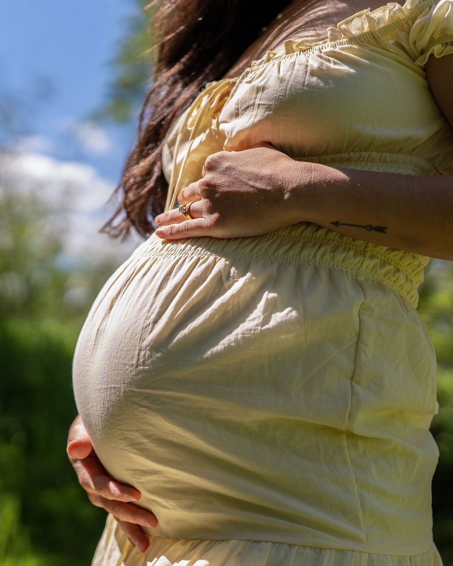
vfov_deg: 30.0
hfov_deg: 24.1
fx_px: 1056
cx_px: 140
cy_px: 319
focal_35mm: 63
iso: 125
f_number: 1.8
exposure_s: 1/4000
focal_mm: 35
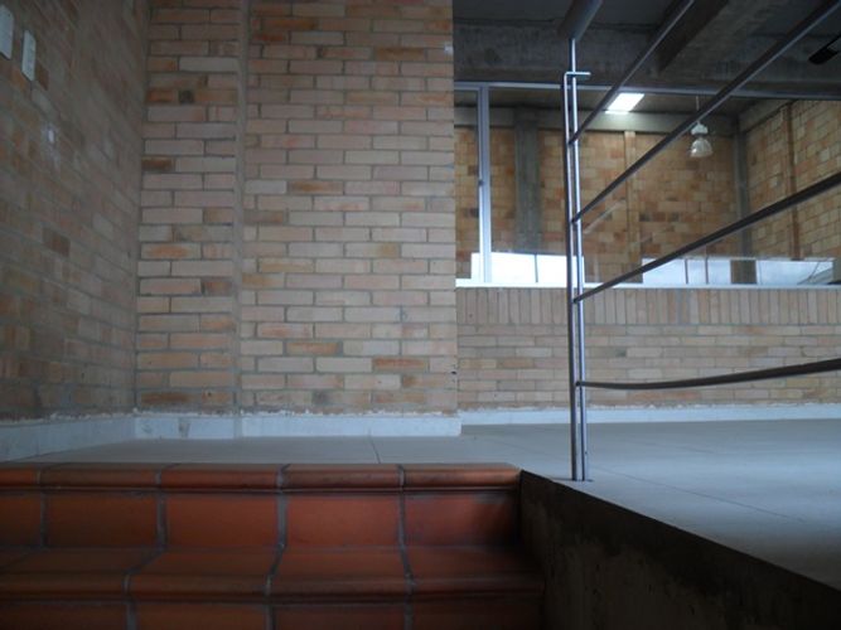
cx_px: 420
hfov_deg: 52.6
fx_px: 850
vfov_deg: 40.7
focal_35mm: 35
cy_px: 315
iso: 80
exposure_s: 1/30
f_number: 3
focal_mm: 6.3
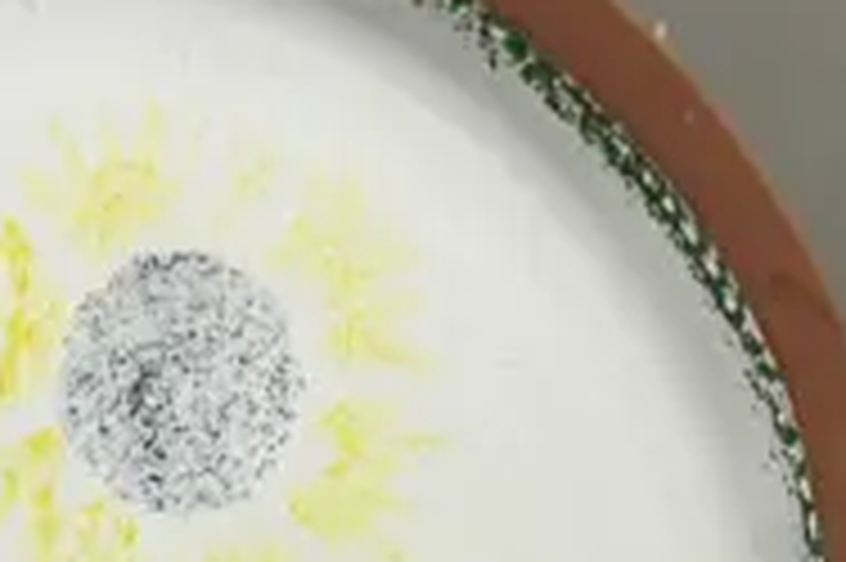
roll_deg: -2.1
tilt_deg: -21.4
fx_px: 3193
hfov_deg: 15.0
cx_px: 248
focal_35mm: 136
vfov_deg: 9.5
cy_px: 1057
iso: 100
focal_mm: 6.86
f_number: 1.78
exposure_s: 1/100
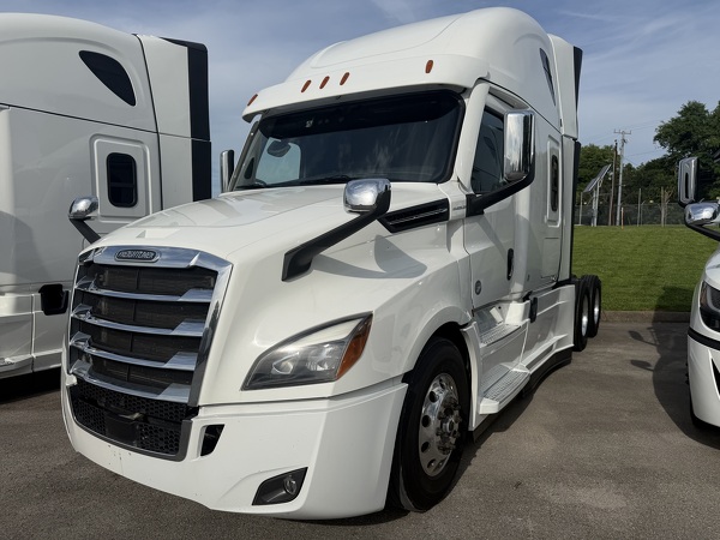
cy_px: 270
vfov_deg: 56.8
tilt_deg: -2.8
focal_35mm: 24
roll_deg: -1.8
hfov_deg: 71.6
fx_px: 499
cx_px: 360
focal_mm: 6.76
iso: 80
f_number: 1.78
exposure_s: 1/9091
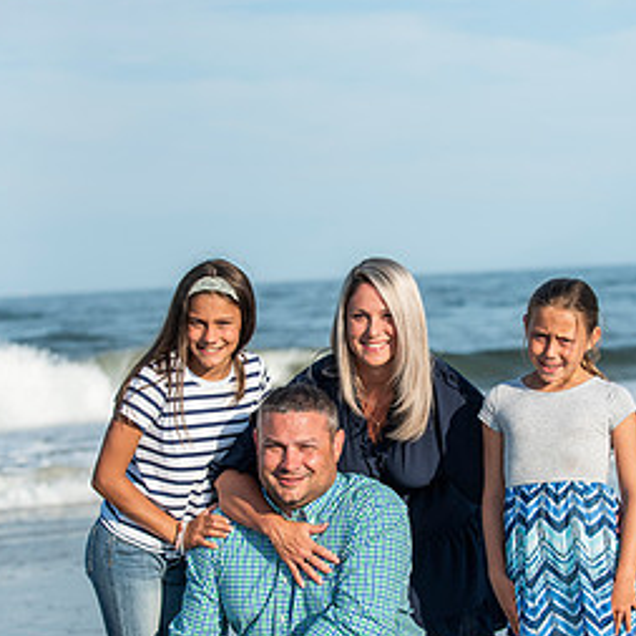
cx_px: 365
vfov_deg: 16.4
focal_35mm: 106
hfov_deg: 16.4
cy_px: 410
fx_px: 2203
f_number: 3.5
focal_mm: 70
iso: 250
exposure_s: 1/4000
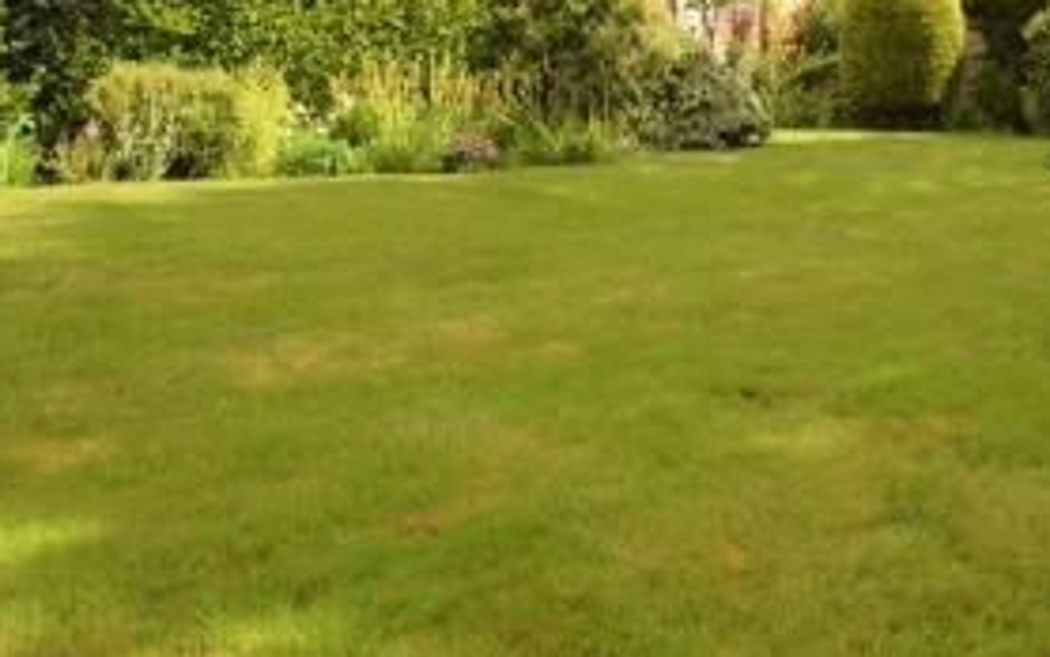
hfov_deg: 50.9
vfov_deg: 31.1
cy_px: -81
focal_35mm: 36
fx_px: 1031
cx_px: 829
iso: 100
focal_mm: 10
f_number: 8
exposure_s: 1/200
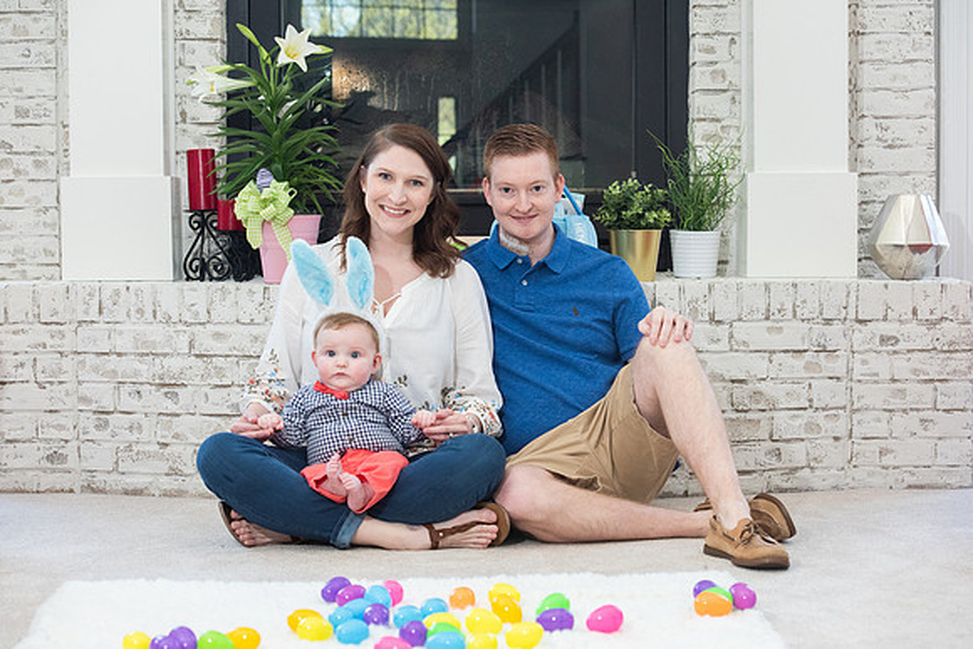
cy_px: 327
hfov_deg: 28.3
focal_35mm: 71
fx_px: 1928
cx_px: 479
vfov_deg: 19.1
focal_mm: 70
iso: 1600
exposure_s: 1/250
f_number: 5.6
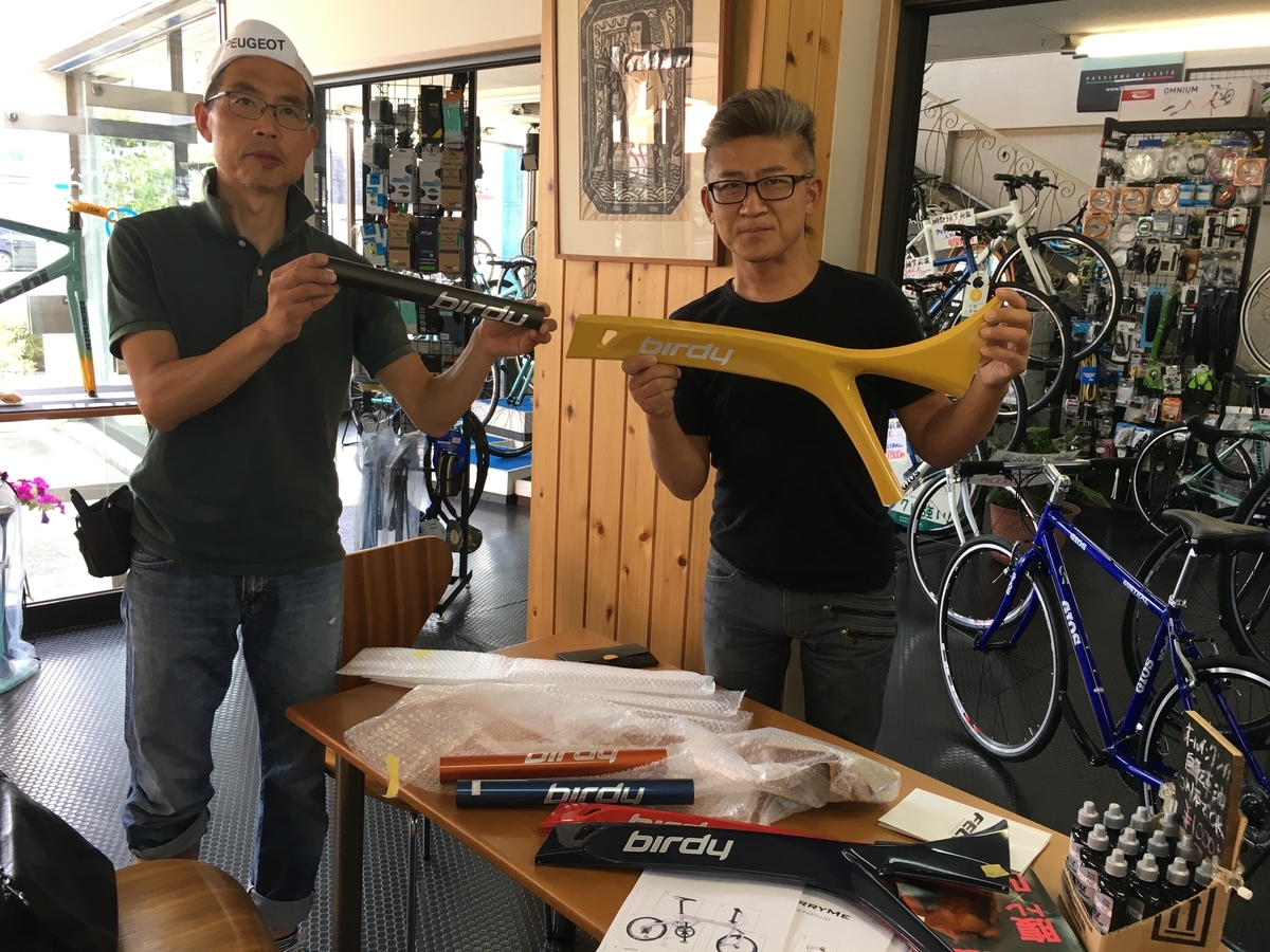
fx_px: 1064
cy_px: 476
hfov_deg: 61.7
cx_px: 635
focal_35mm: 29
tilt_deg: -12.4
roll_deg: -2.8
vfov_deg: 48.2
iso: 25
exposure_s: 1/33
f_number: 2.2
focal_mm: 4.15
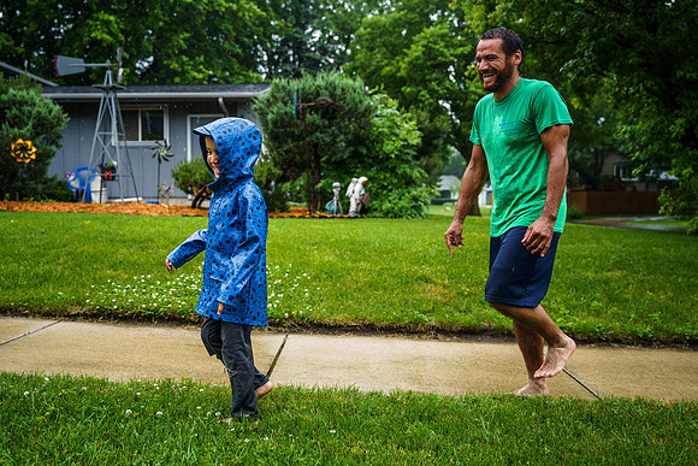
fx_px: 715
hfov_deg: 52.0
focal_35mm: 37
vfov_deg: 36.1
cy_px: 233
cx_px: 349
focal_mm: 33.7
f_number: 2.8
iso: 400
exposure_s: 1/800
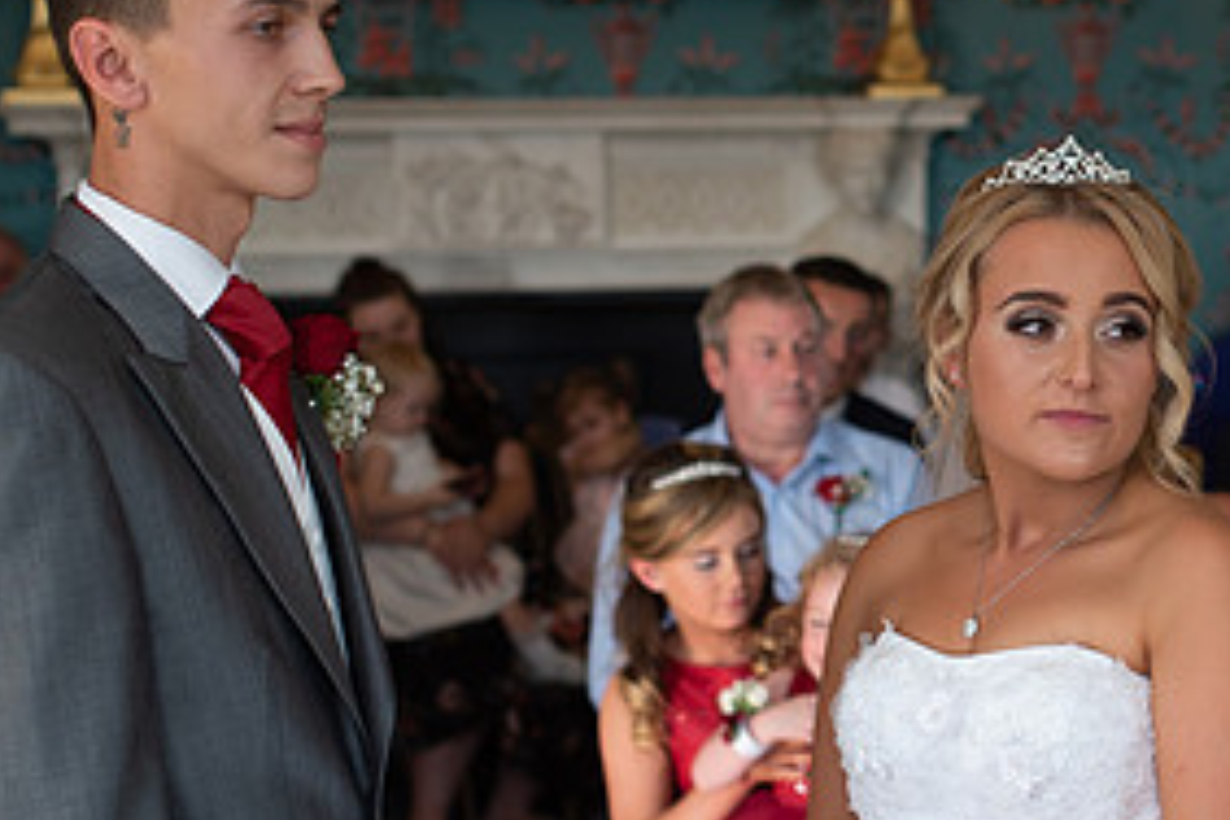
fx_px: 3075
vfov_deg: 15.2
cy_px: 389
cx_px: 1073
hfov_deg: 22.2
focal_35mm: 90
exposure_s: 1/100
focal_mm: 35
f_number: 2.5
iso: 100
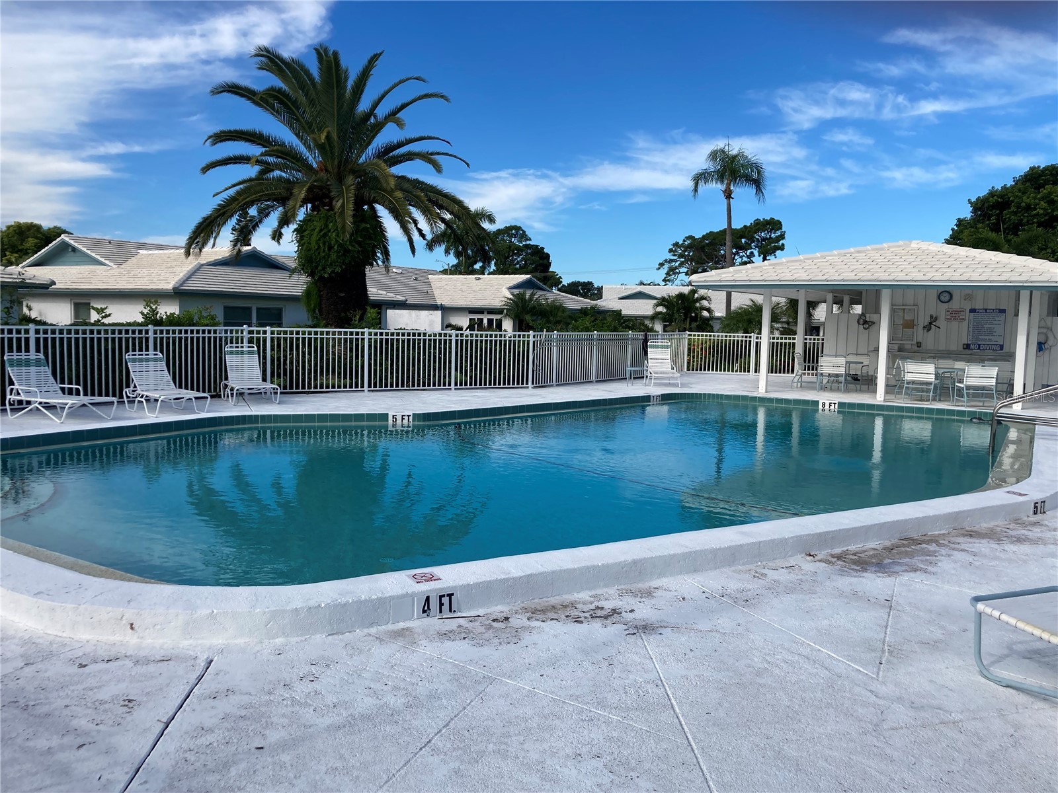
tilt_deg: -3.3
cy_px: 396
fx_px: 856
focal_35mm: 28
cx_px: 529
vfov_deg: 49.7
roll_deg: -2.3
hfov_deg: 63.4
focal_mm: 3.99
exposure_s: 1/1919
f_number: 1.8
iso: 20
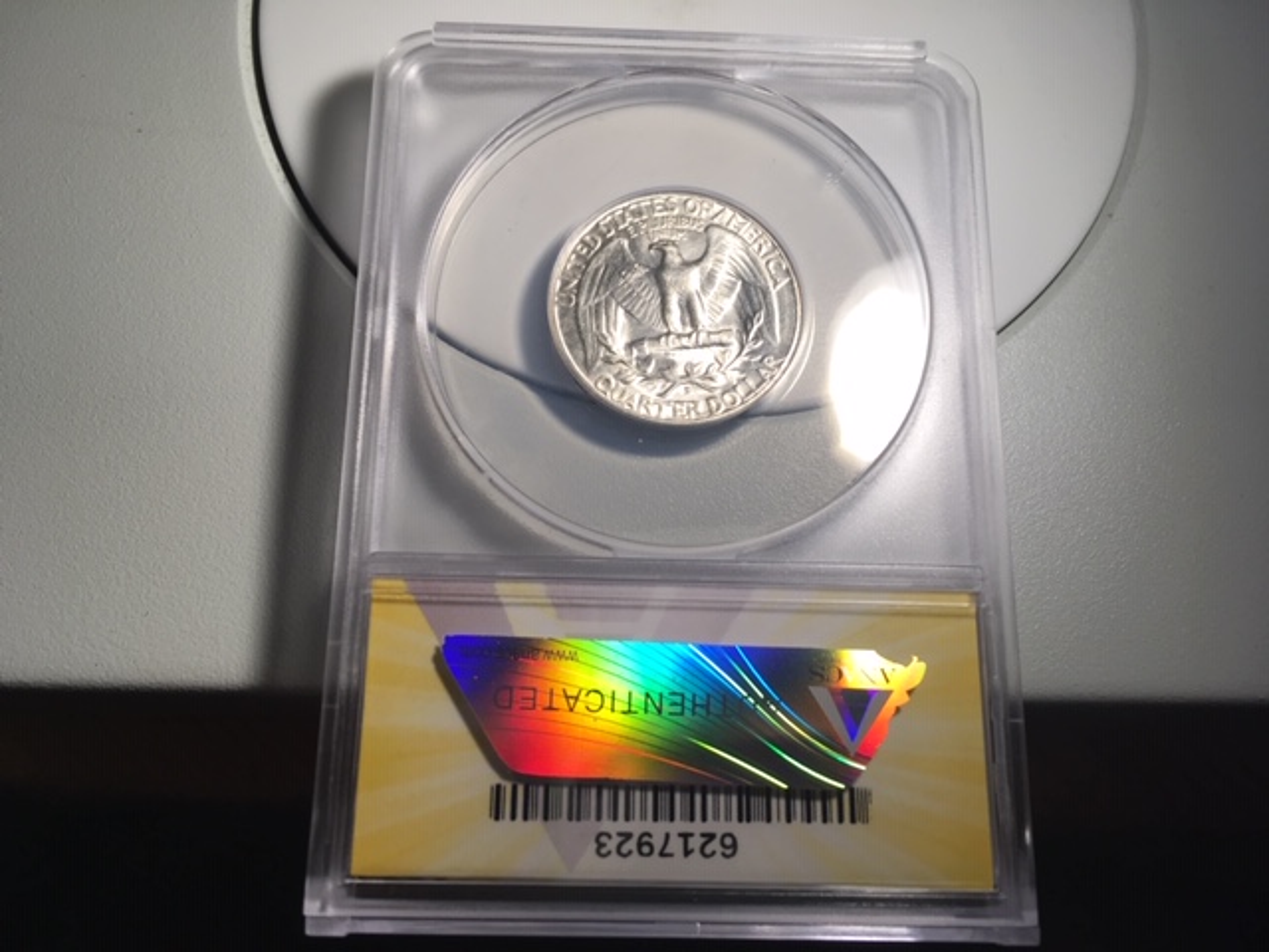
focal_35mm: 29
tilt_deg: -74.2
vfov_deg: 48.2
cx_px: 634
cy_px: 476
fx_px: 1063
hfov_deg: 61.7
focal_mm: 4.15
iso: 25
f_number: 2.2
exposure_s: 1/120
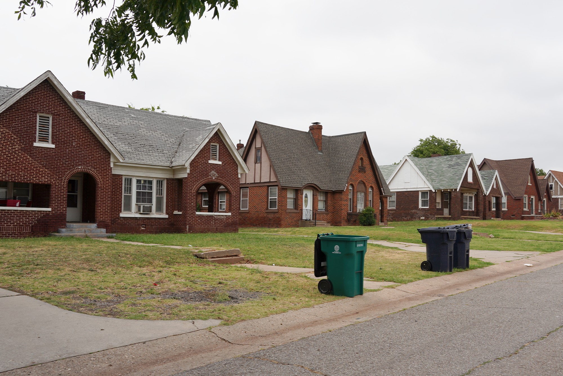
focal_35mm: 28
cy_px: 188
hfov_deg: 65.5
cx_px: 282
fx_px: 438
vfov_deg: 46.4
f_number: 7.1
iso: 100
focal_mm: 28
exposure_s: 1/100
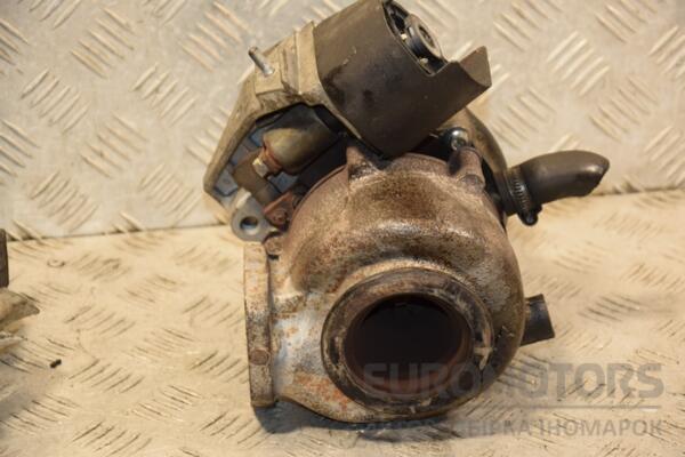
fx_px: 2283
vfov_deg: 11.4
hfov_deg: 17.1
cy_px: 228
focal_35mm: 120
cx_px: 342
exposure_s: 1/125
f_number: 5.3
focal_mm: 80
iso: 800
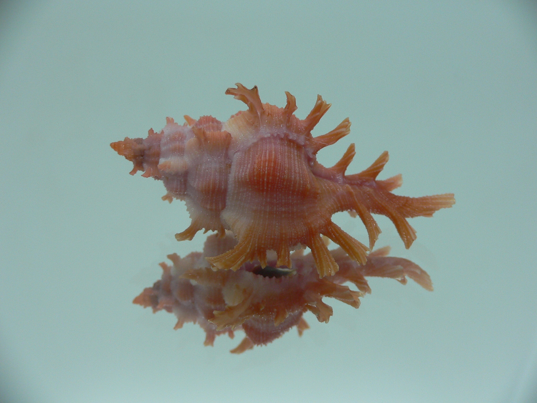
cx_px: 268
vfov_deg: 40.7
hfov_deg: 52.6
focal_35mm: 35
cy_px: 202
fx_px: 543
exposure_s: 1/60
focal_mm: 4.6
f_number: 2.8
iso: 80
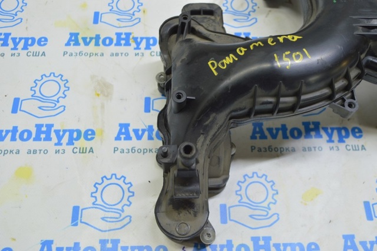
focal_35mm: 36
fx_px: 377
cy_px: 126
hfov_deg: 53.2
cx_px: 188
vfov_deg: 36.8
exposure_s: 1/20
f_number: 5.6
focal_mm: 24
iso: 400
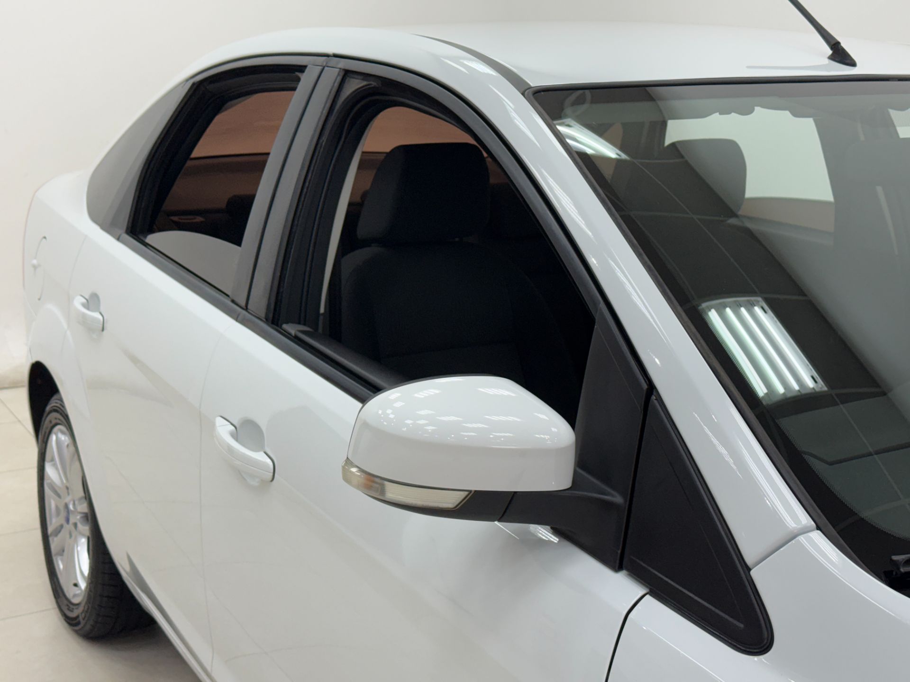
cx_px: 455
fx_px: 1262
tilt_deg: -12.5
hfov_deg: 39.7
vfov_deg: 30.3
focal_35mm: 48
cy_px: 341
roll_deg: -0.1
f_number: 1.78
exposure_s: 1/120
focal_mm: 6.76
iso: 100
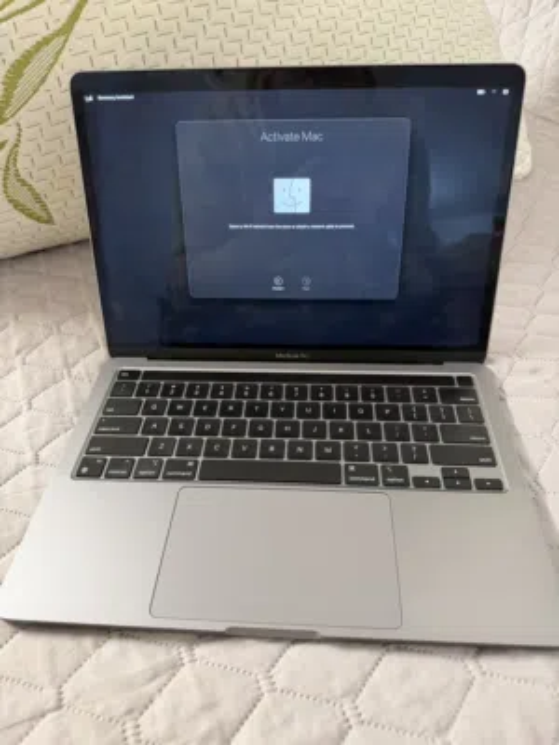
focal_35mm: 24
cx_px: 280
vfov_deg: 71.6
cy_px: 372
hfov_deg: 56.8
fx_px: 517
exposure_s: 1/60
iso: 800
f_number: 1.78
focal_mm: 6.76
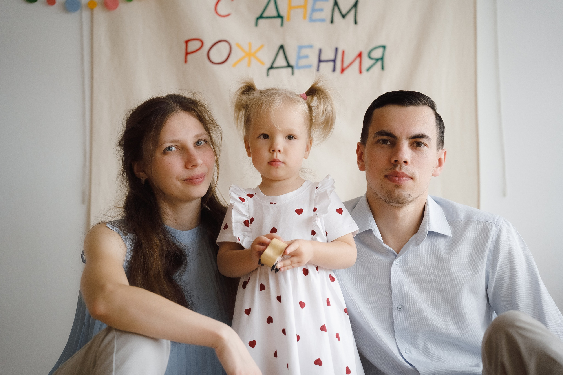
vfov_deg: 18.2
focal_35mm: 75
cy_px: 188
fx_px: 1173
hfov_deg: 27.0
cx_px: 282
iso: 1000
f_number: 2.8
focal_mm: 75
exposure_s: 1/320
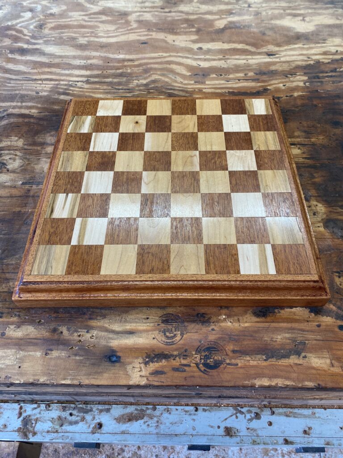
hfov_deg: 53.1
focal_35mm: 26
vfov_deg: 67.3
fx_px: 344
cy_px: 229
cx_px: 172
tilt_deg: -55.1
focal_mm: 4.25
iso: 125
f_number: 1.8
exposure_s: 1/120
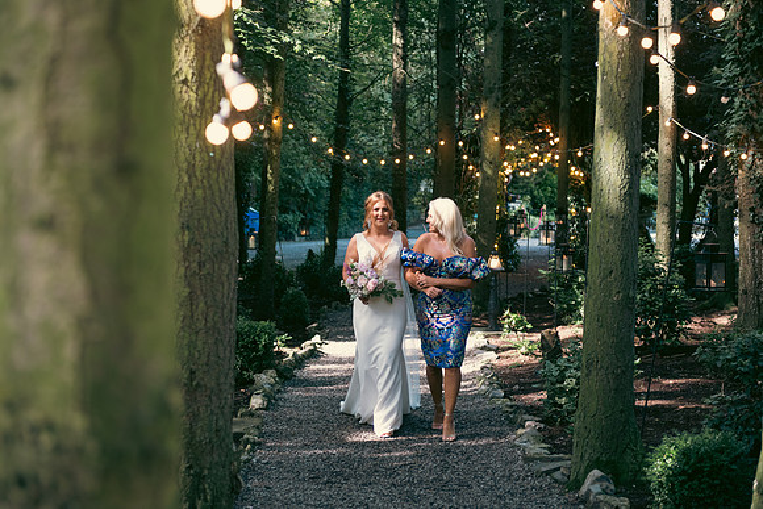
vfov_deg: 19.5
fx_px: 1484
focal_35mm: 70
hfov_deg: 28.8
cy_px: 254
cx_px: 382
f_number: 3.5
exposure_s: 1/160
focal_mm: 70
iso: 200
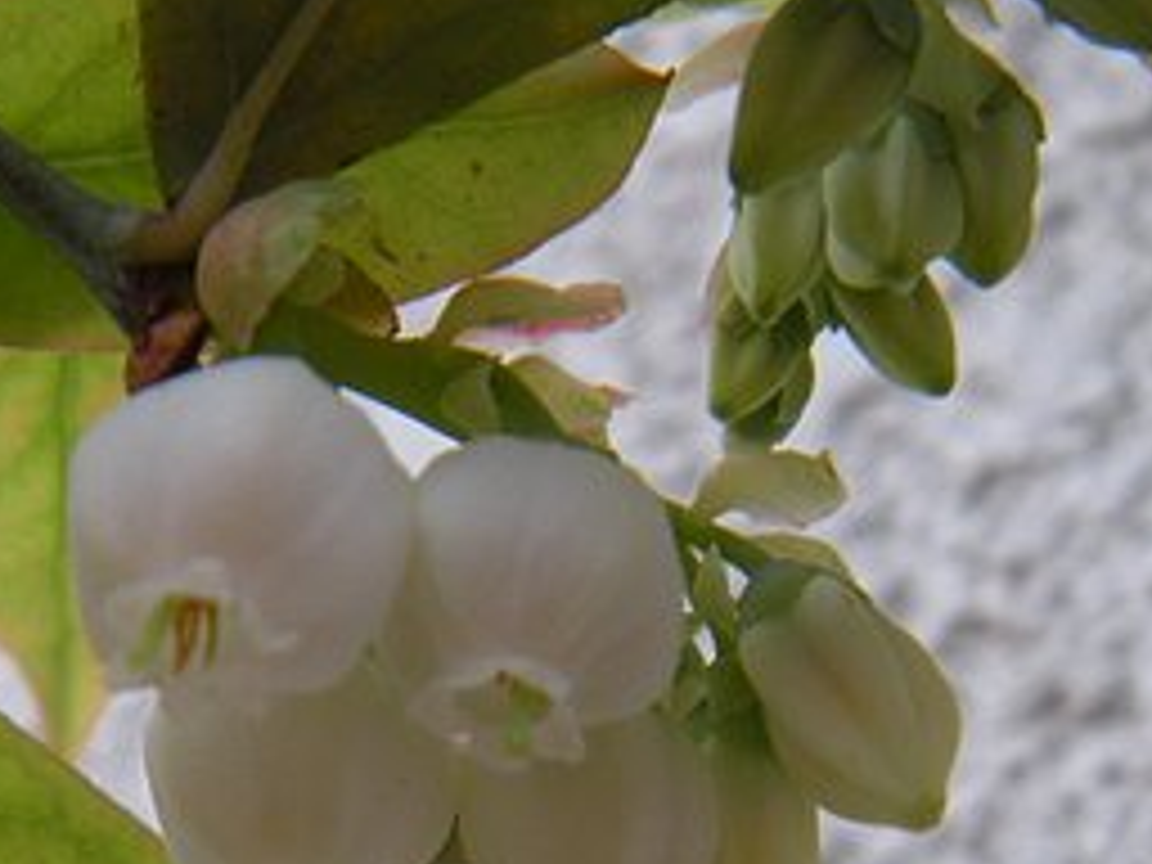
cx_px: 333
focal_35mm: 70
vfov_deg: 20.5
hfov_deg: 27.5
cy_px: 814
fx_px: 2330
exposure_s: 1/82.3
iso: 64
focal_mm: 5.9
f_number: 3.8
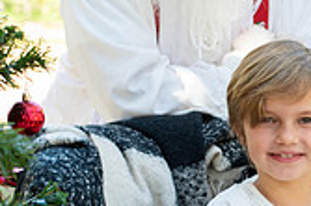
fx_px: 1502
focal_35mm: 174
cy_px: 122
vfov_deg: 7.9
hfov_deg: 11.7
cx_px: 289
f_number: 4
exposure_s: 1/60
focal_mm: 50
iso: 100
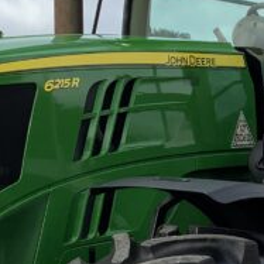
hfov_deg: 12.4
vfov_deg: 12.4
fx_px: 1208
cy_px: 216
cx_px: 247
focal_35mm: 140
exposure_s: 1/1250
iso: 16
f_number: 1.8
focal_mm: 3
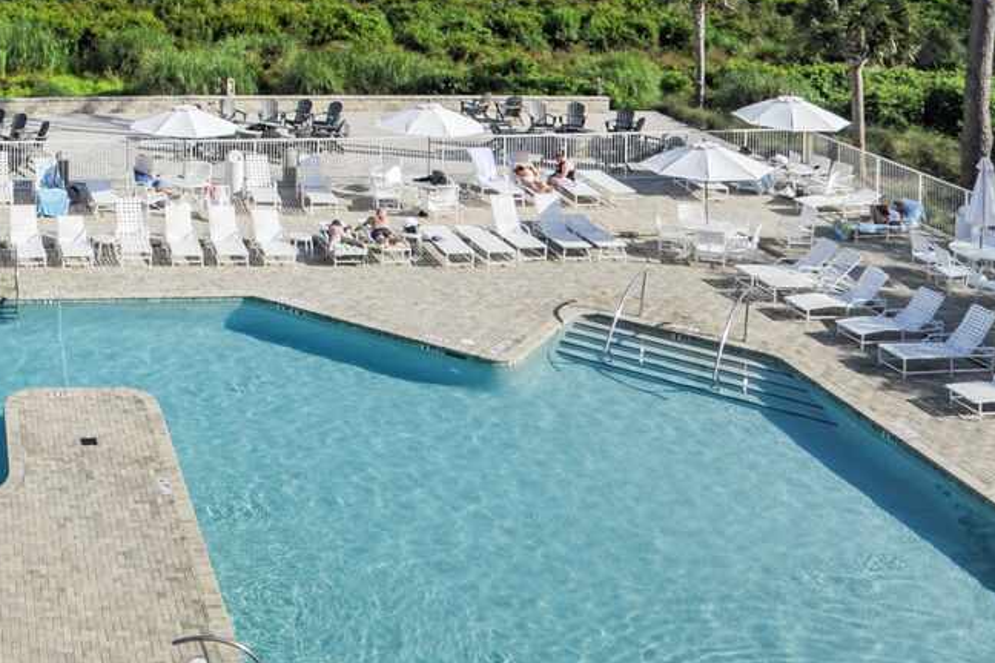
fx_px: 1327
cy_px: -193
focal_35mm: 48
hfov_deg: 36.9
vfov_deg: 24.6
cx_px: 0
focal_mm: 18
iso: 320
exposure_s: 1/1250
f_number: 9
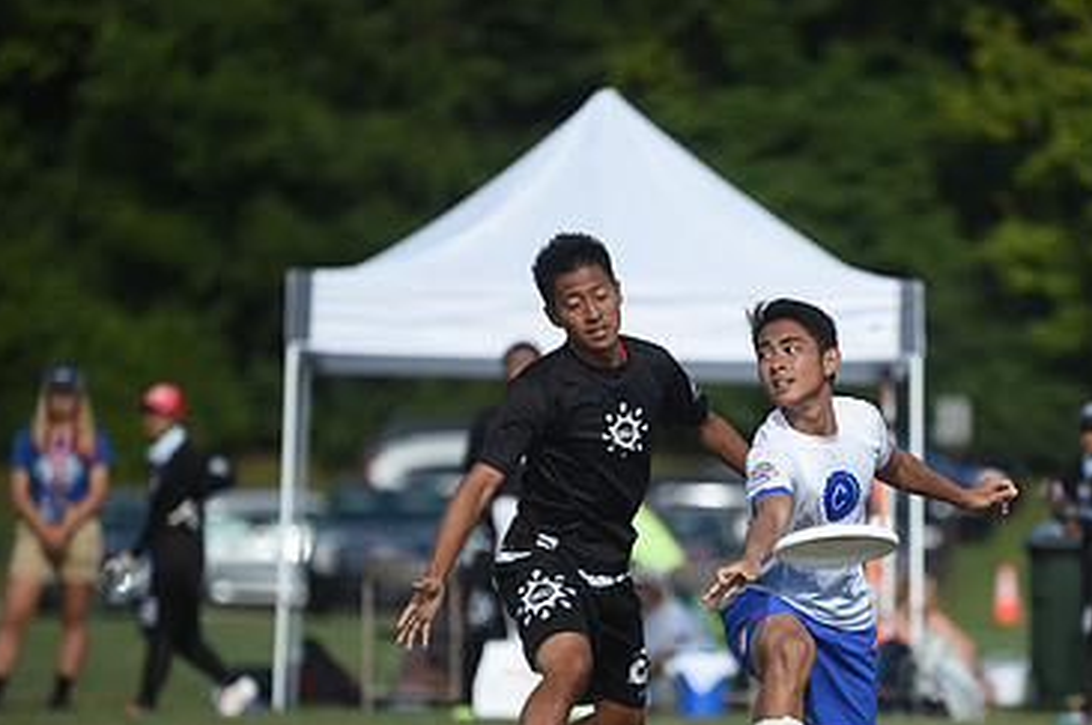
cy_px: 503
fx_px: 9603
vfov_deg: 4.3
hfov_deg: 6.5
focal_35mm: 317
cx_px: 847
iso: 100
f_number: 3.2
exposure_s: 1/1600
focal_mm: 200
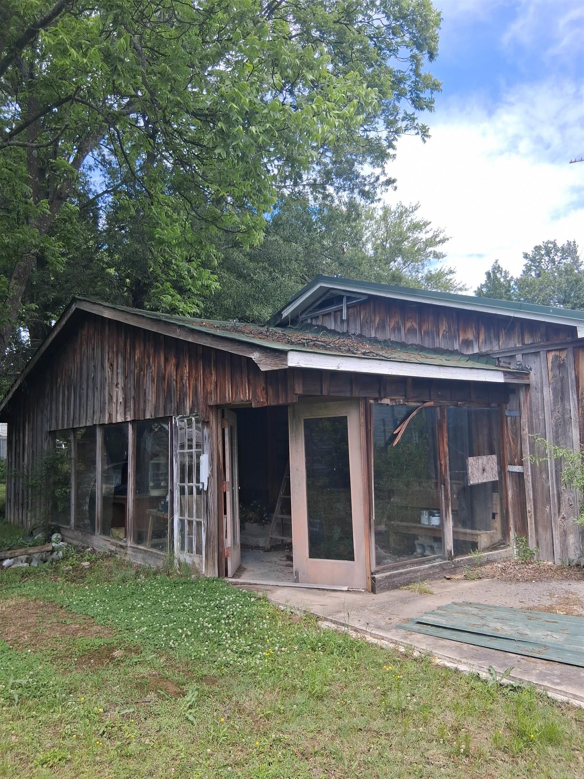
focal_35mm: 26
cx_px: 292
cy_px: 390
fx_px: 585
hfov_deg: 53.1
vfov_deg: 67.3
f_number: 1.8
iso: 25
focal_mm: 3.98
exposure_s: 1/243
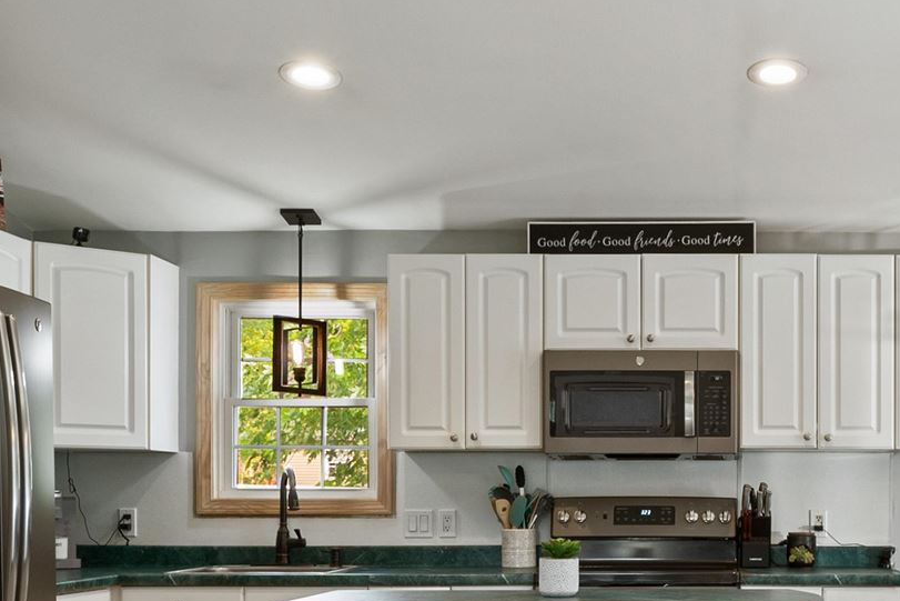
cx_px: 923
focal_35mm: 53
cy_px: 507
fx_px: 1325
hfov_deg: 33.9
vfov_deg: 25.0
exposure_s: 1/4
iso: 400
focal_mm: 14
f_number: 9
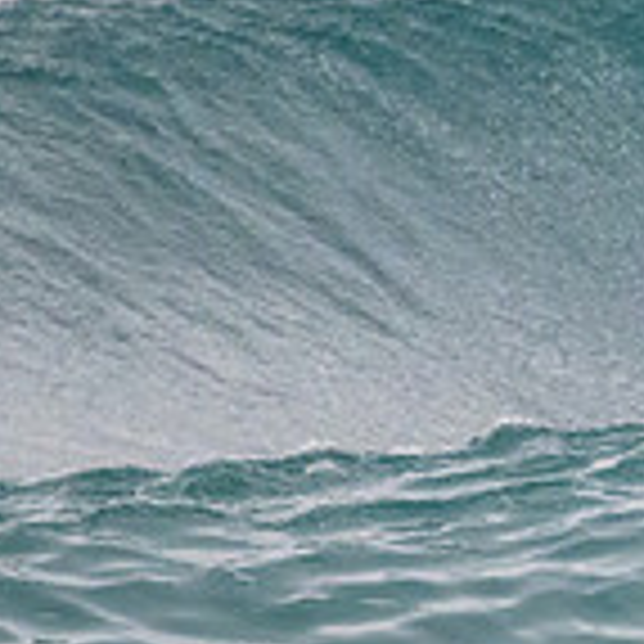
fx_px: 79751
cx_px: 1290
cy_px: 72
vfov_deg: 0.5
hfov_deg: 0.5
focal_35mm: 3789
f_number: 11
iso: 4000
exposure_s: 1/2000
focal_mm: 800
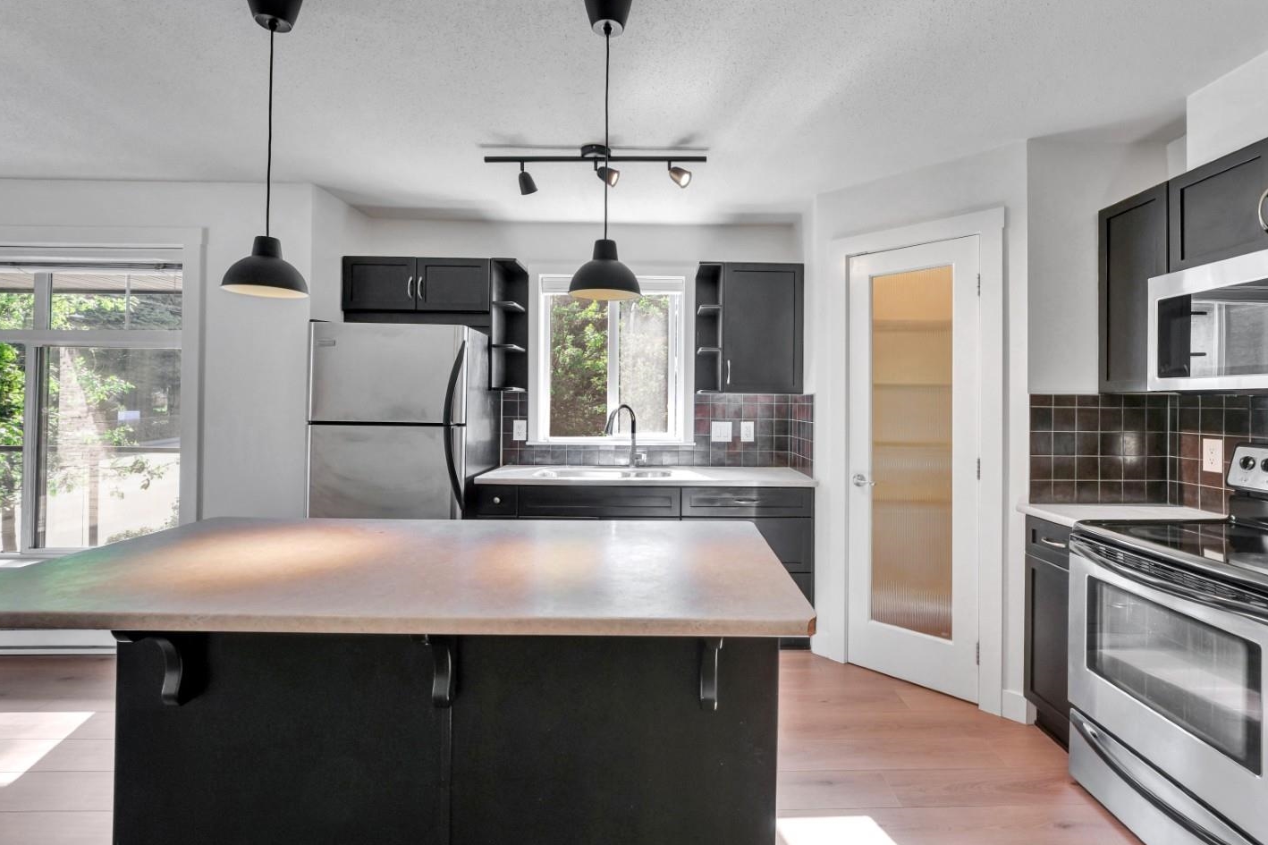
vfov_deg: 70.2
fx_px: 600
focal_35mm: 17
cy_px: 391
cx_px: 677
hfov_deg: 93.0
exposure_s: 1/60
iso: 400
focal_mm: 14.9
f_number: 8
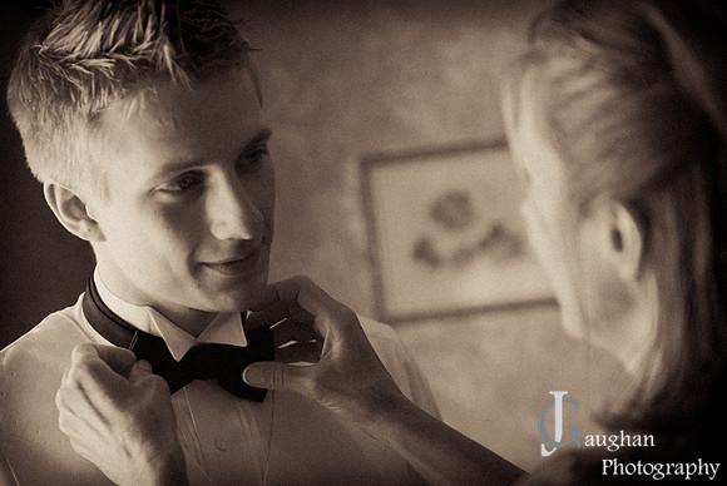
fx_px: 1880
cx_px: 364
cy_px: 243
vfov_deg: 14.7
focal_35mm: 93
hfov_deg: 21.9
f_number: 2.8
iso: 1250
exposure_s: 1/200
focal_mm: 62
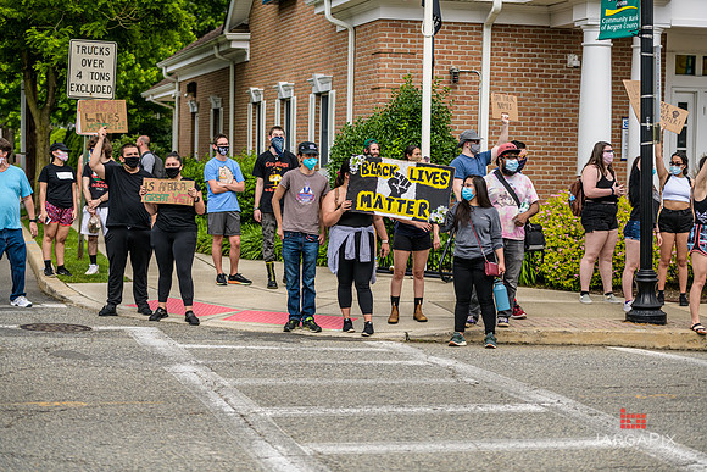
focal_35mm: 80
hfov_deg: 25.4
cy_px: 236
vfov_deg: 17.1
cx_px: 354
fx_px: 1571
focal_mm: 80
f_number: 3.2
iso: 200
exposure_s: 1/2500
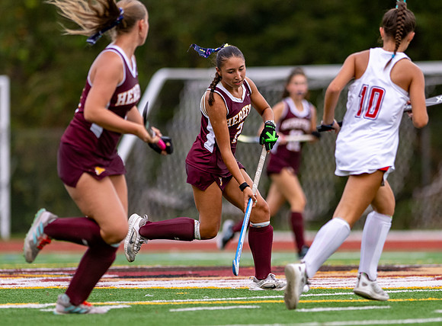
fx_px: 7015
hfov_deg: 3.6
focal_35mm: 553
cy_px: 210
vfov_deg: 2.7
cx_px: 257
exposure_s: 1/1000
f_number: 2.8
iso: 560
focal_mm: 300
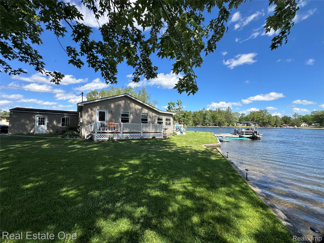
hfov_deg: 102.1
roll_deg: -1.5
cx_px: 162
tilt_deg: +0.1
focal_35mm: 14
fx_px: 131
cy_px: 122
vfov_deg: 85.7
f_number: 2.2
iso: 50
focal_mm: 2.22
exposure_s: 1/1383
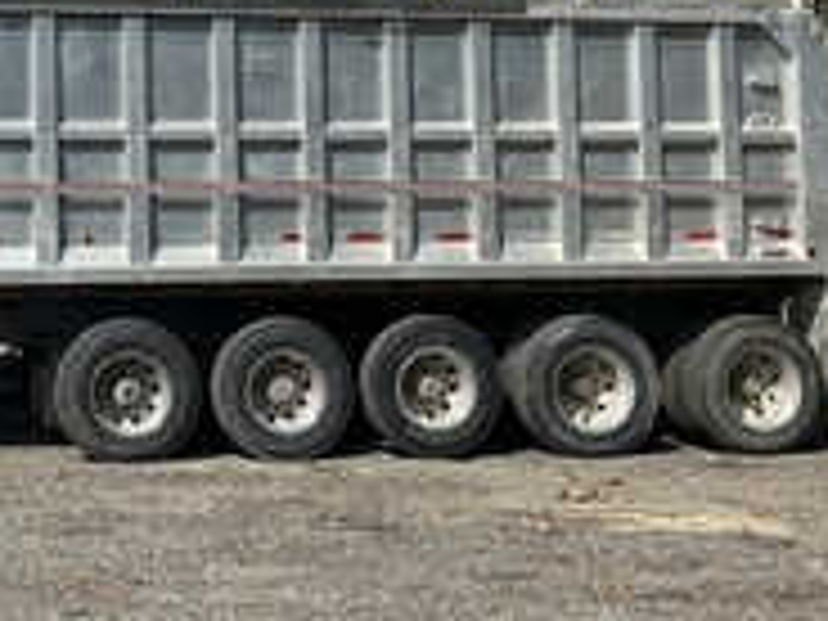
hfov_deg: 29.5
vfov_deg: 23.0
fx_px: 1507
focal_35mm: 63
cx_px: 94
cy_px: 144
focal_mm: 3
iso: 25
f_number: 1.8
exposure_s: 1/1786
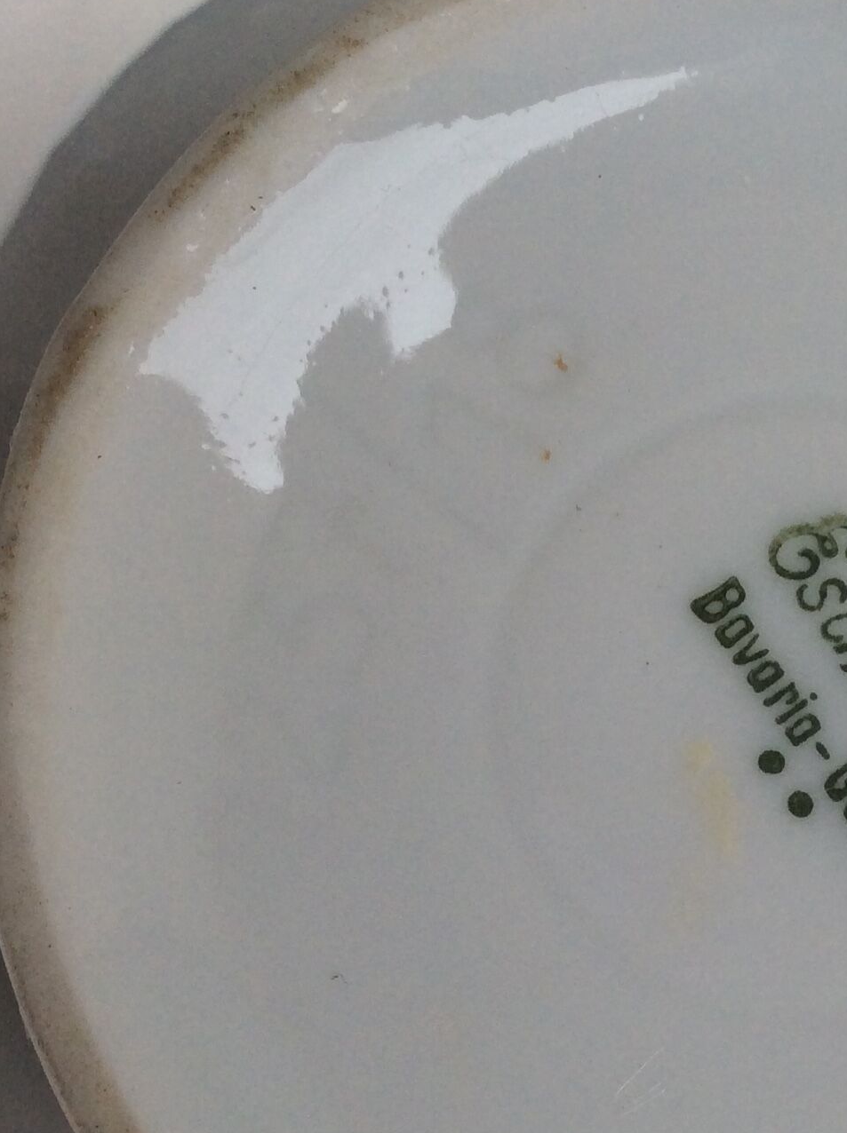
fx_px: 2126
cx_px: 674
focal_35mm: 65
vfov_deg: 29.8
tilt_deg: -81.3
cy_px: 657
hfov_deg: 22.2
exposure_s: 1/227
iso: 32
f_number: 2.4
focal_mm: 3.3
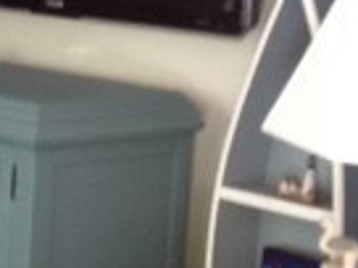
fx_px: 1696
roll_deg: -1.6
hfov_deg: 10.9
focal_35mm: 164
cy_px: 152
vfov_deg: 9.1
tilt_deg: -12.0
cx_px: -369
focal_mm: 4.28
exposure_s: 1/15
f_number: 2.4
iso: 160
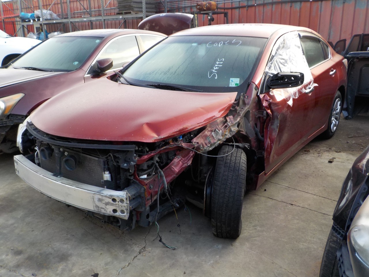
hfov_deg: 60.0
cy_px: 138
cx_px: 184
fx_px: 320
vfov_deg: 46.8
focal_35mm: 30
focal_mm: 4.1
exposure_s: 1/125
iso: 125
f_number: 3.3
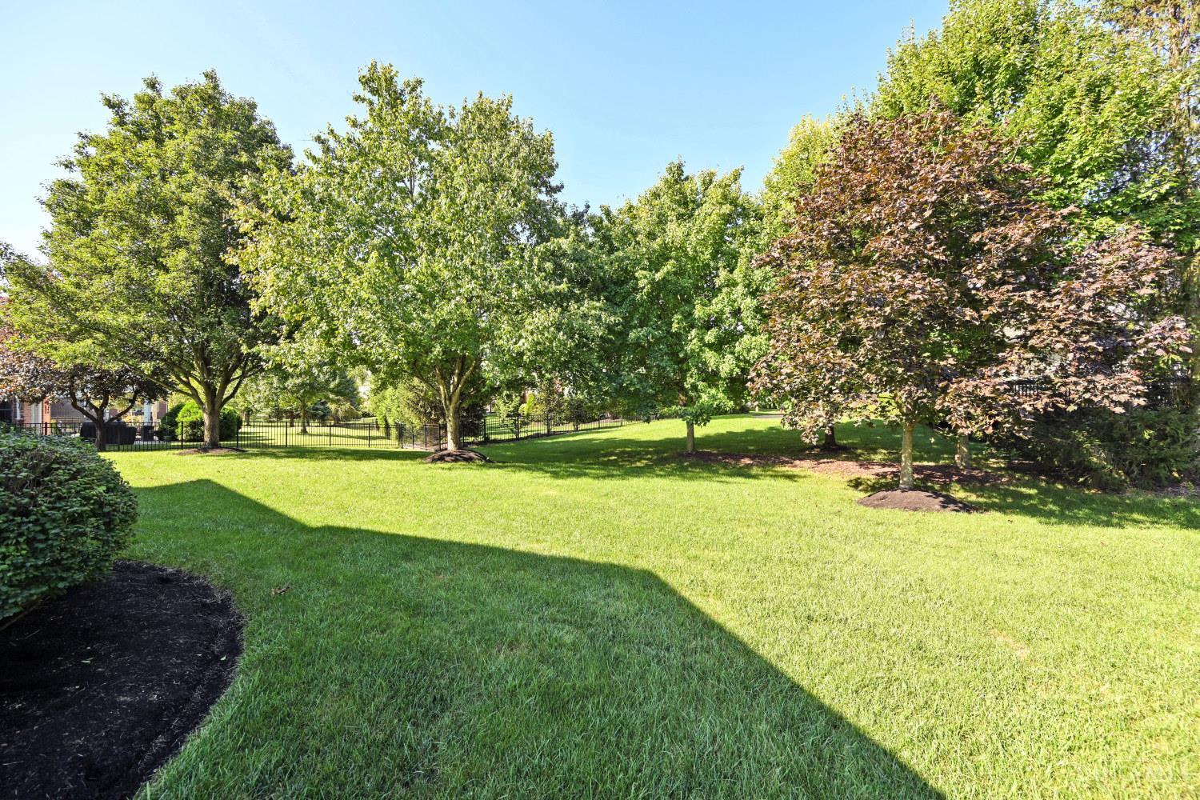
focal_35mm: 14
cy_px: 400
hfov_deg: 104.3
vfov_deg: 81.2
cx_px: 600
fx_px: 467
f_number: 5.6
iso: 200
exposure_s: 1/250
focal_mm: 14
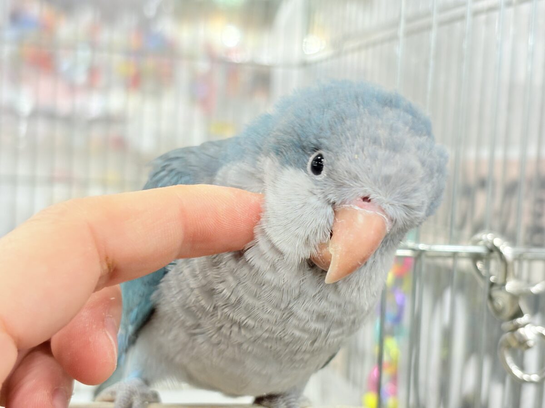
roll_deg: -3.2
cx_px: 272
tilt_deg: -2.9
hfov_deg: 36.8
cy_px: 204
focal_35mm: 52
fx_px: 819
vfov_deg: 28.0
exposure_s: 1/50
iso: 64
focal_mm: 5.96
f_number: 1.6
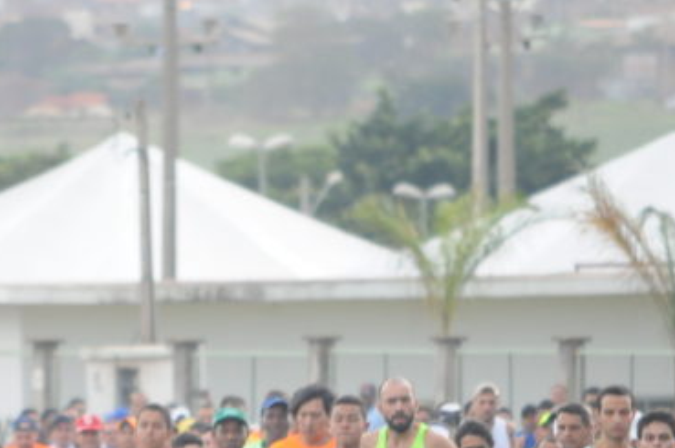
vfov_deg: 1.4
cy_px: 440
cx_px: 112
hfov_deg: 2.1
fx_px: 18276
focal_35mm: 976
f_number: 5.6
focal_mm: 300
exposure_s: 1/640
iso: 1600
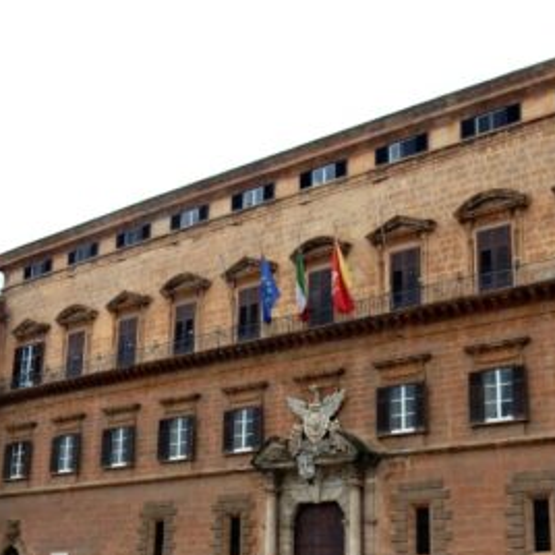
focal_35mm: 49
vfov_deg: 34.3
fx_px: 889
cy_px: 374
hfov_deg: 34.7
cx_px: 291
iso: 125
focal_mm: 5.4
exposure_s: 1/640
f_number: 4
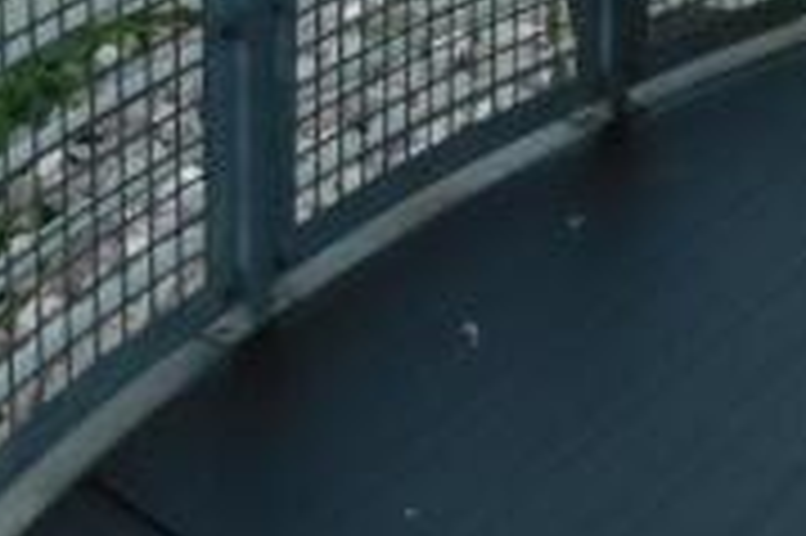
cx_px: 421
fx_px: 1745
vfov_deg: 15.2
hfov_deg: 26.0
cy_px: -417
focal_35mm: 78
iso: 125
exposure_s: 1/320
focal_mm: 4
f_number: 3
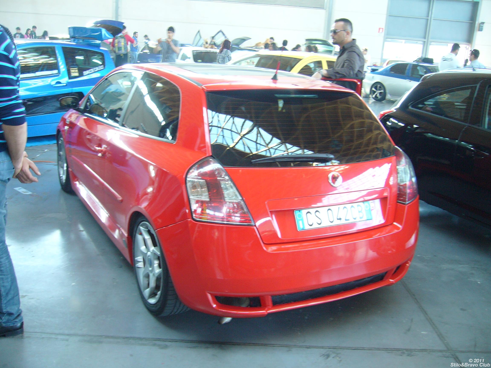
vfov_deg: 40.7
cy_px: 184
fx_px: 496
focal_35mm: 35
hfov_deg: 52.6
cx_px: 246
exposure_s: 1/10
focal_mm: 5.8
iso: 100
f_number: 2.8
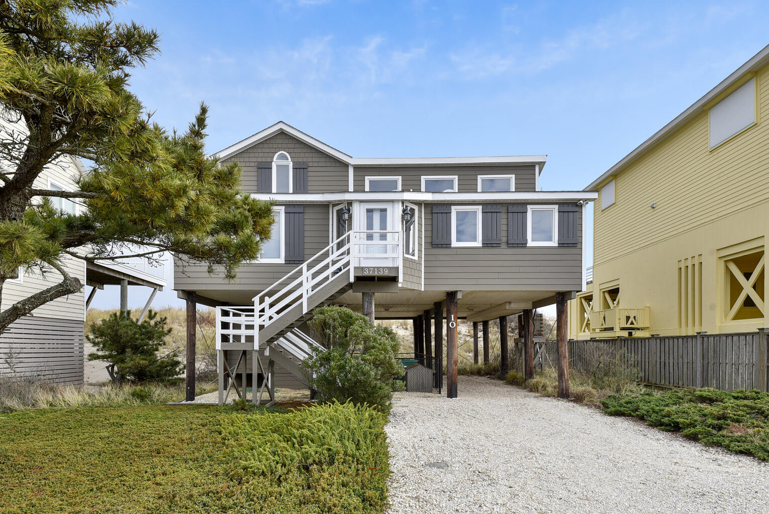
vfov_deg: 67.4
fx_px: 385
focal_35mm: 18
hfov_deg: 89.9
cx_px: 366
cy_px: 269
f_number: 8
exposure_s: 1/250
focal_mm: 17
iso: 200
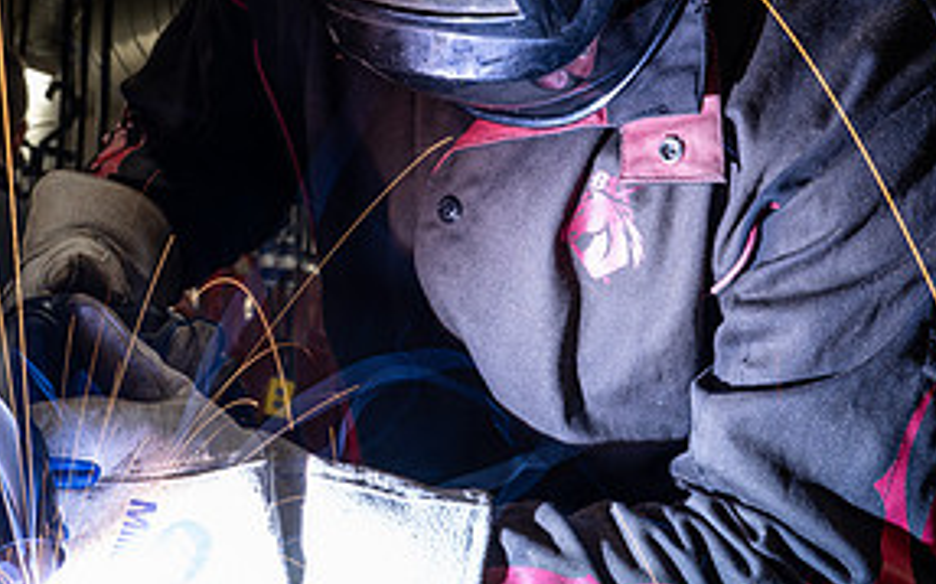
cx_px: 307
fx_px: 1683
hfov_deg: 30.8
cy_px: 148
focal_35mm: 66
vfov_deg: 19.5
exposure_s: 1/6
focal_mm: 32
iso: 50
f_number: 11
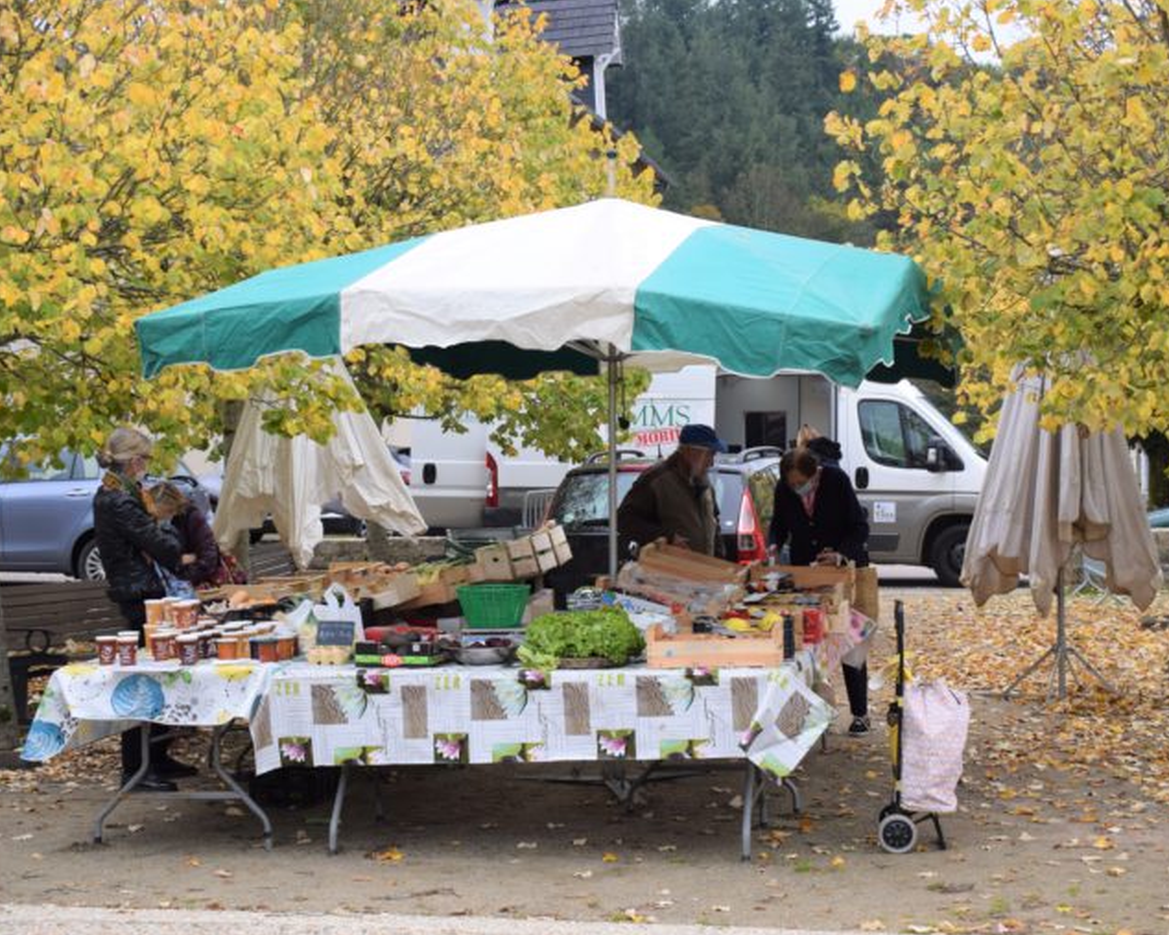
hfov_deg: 32.5
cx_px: 632
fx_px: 2006
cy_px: 468
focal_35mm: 58
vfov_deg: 26.2
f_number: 7.1
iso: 400
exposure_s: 1/200
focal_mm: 34
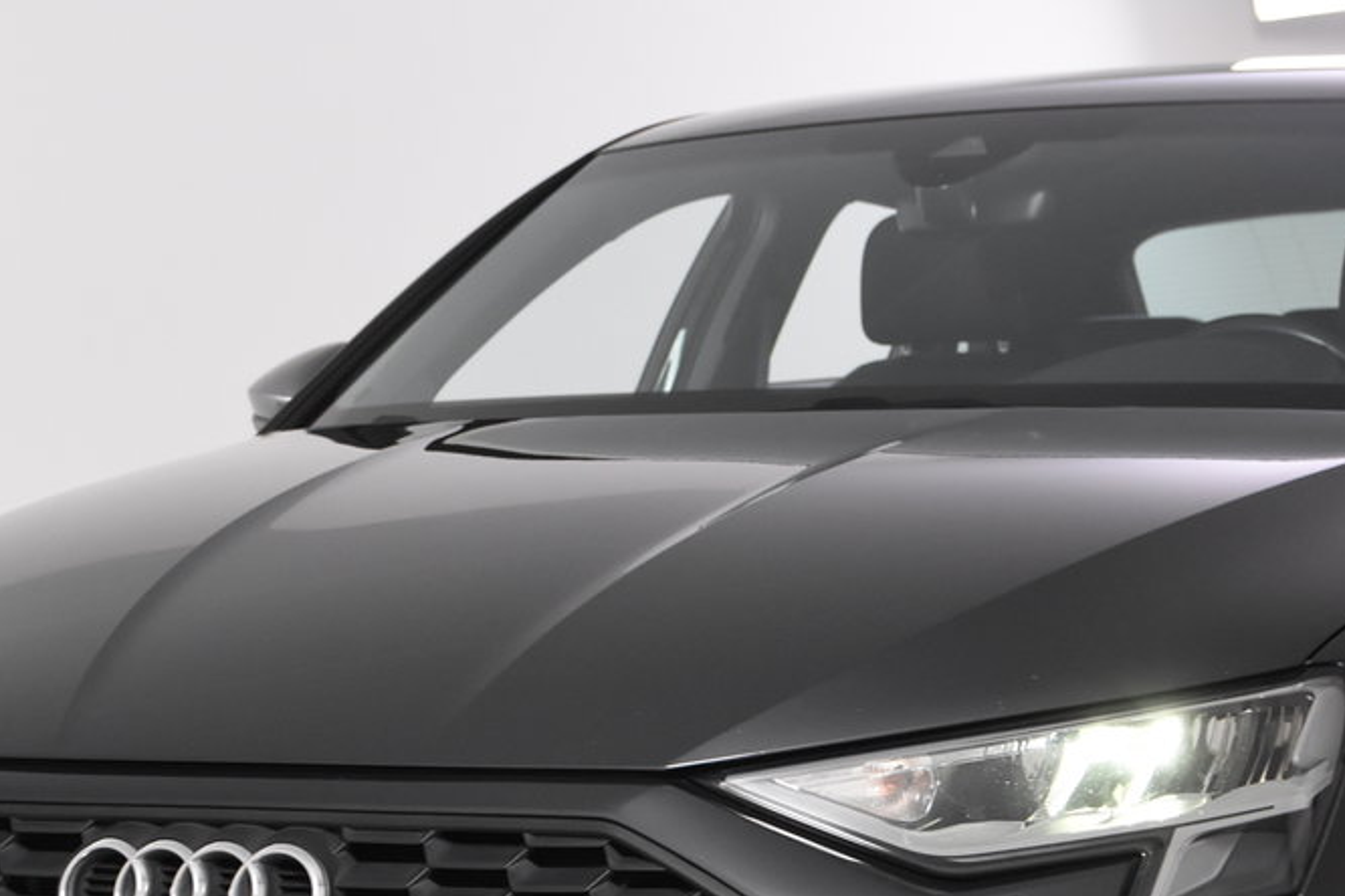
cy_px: 824
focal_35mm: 98
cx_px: 743
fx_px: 3661
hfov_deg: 20.8
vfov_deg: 13.8
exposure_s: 1/100
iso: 1600
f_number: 5
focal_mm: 34
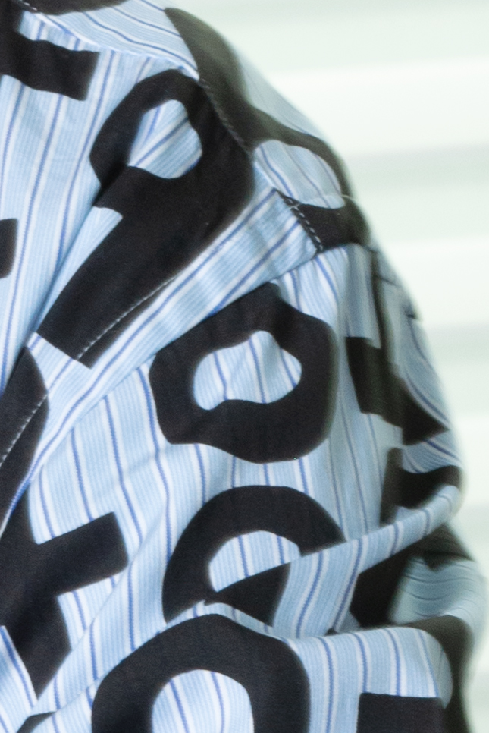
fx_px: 16281
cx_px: -843
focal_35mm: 800
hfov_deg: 1.7
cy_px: 688
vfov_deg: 2.6
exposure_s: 1/50
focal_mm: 105
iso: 400
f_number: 13
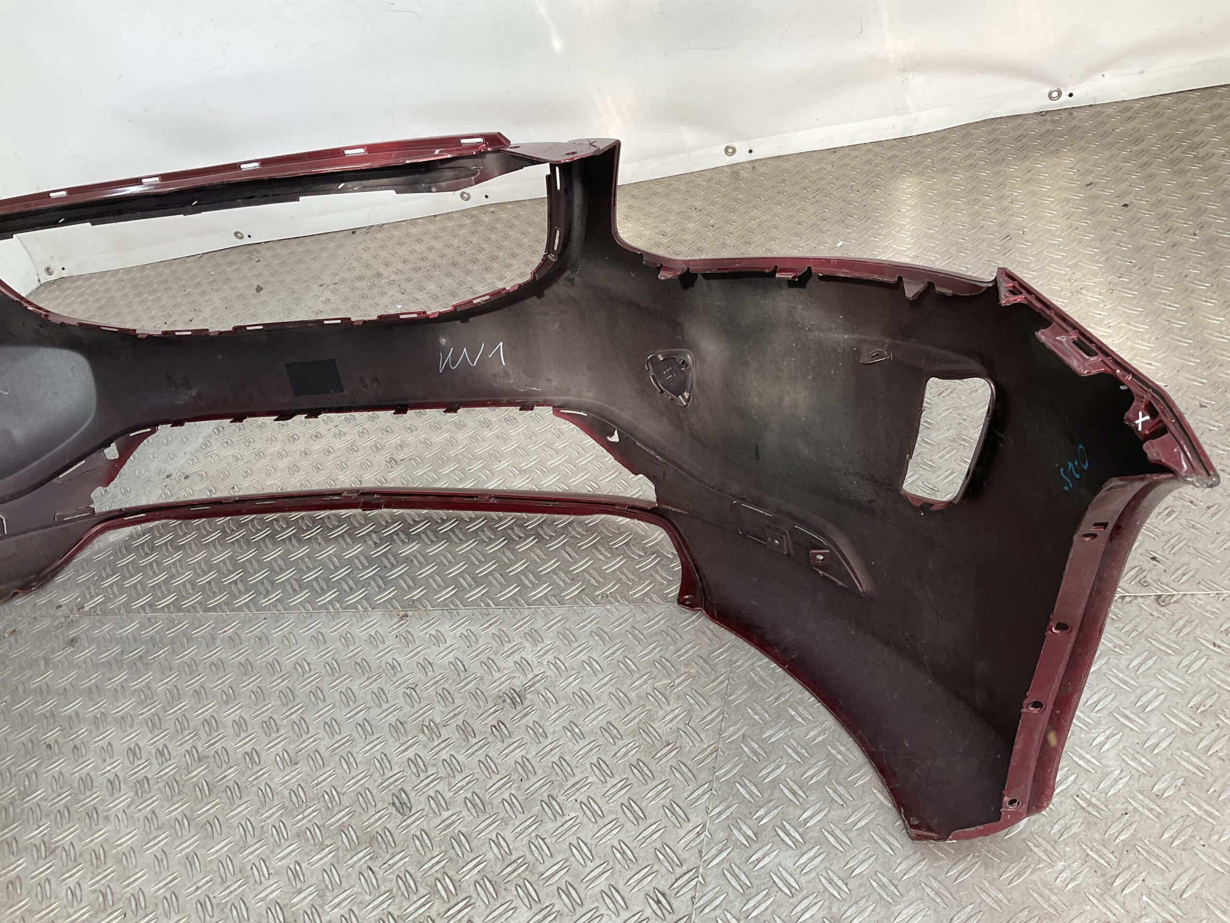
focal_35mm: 29
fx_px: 1030
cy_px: 462
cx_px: 615
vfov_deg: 48.2
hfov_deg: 61.7
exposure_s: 1/127
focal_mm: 3
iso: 16
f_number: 1.8
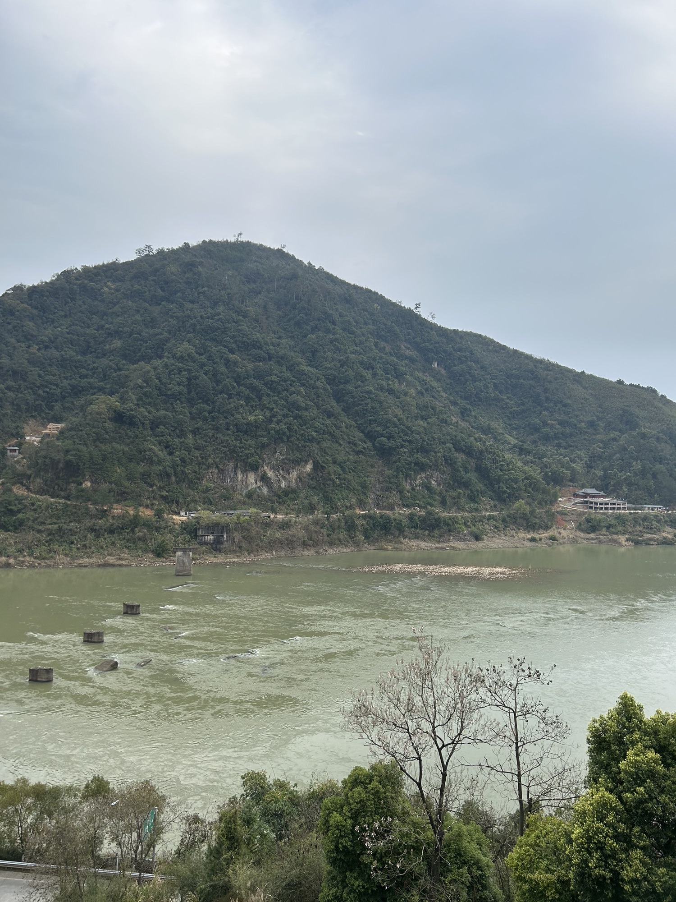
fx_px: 677
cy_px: 451
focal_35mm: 26
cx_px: 338
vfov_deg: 67.3
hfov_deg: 53.1
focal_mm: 5.7
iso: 50
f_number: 1.5
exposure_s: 1/1838
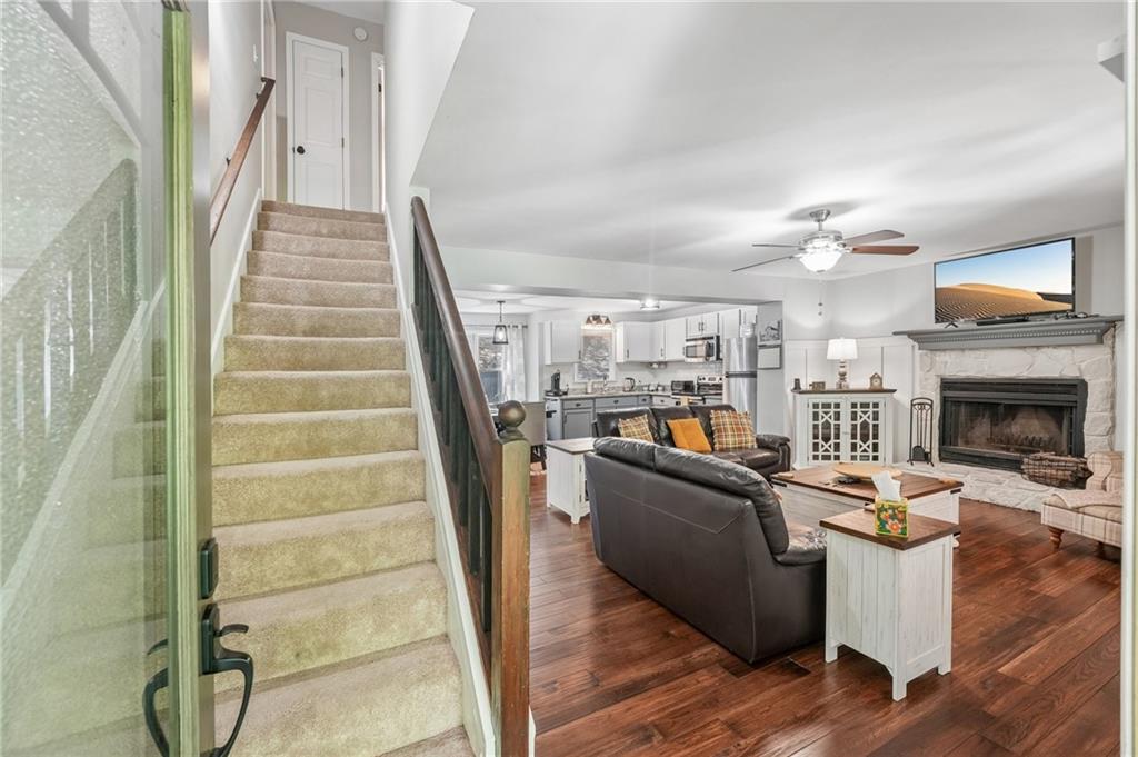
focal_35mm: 14
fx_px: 442
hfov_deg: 104.3
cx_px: 569
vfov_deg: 81.1
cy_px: 378
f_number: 8
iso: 320
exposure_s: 1/4
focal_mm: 14
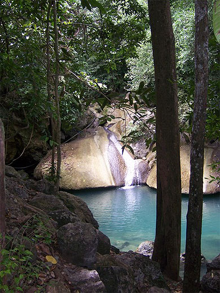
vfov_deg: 42.0
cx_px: 110
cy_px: 146
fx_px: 381
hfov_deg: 32.2
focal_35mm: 45
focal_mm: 7.5
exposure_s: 1/60
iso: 160
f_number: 3.1
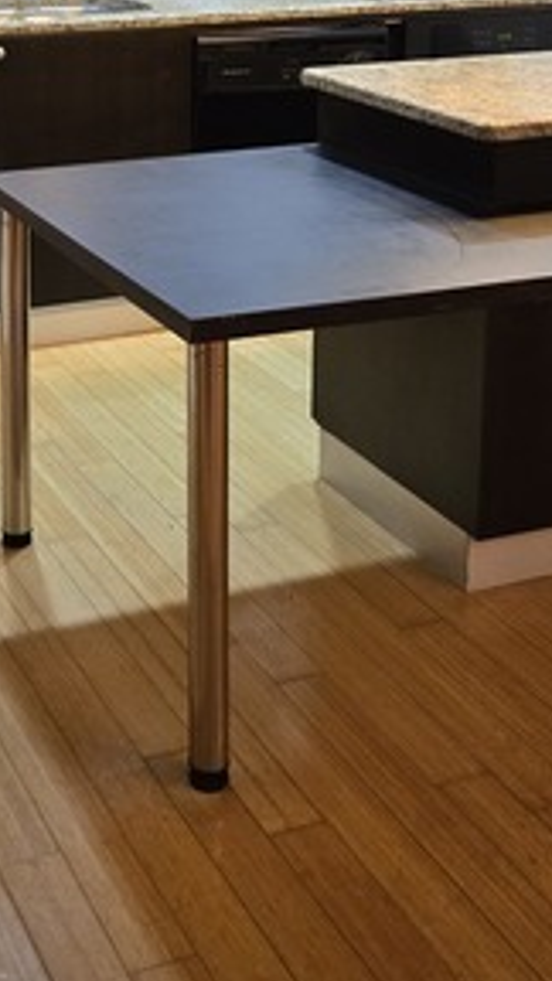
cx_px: 123
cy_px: 128
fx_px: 1509
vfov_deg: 34.3
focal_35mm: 58
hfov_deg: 20.5
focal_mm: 5.4
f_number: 1.8
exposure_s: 1/120
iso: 500
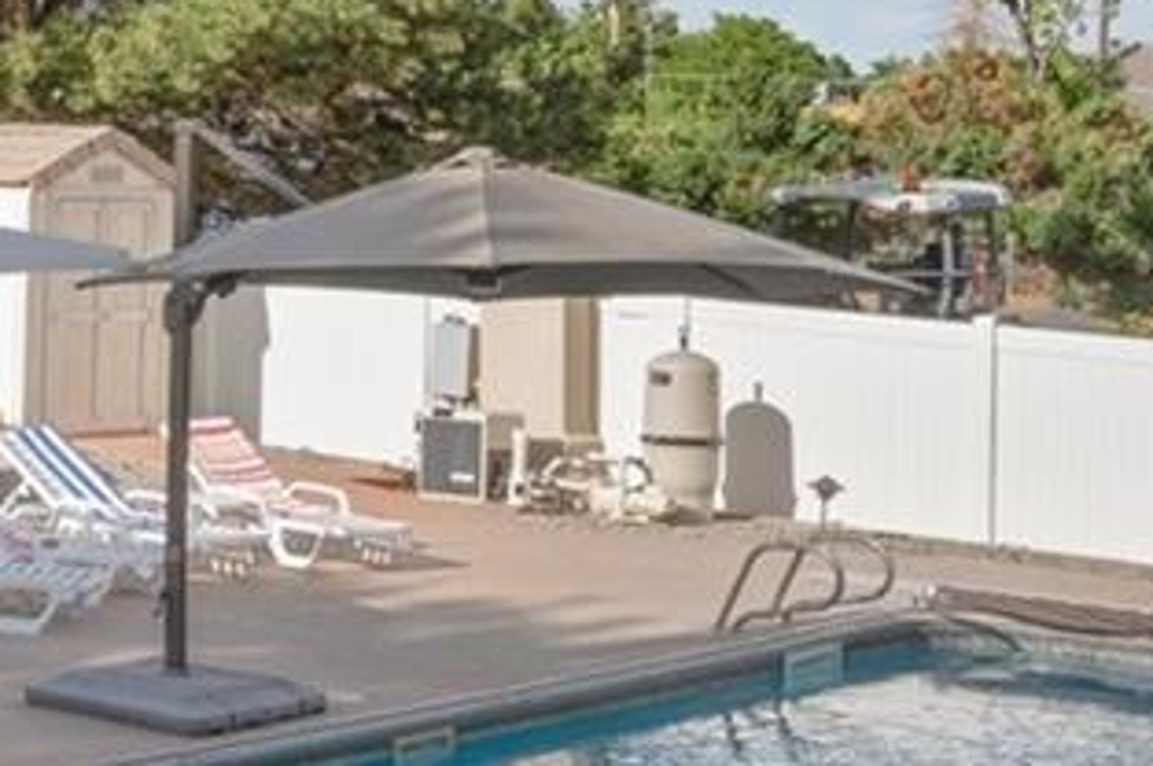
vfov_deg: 15.6
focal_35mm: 87
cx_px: -678
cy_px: 164
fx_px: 2783
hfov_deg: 19.6
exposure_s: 1/60
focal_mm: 17
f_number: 9
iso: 400
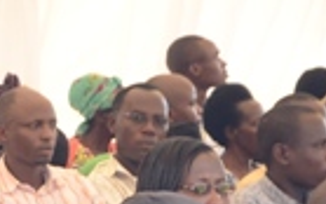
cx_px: -356
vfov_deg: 4.1
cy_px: 263
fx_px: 2809
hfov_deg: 6.4
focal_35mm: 316
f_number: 5
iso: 160
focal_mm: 38
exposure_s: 1/60
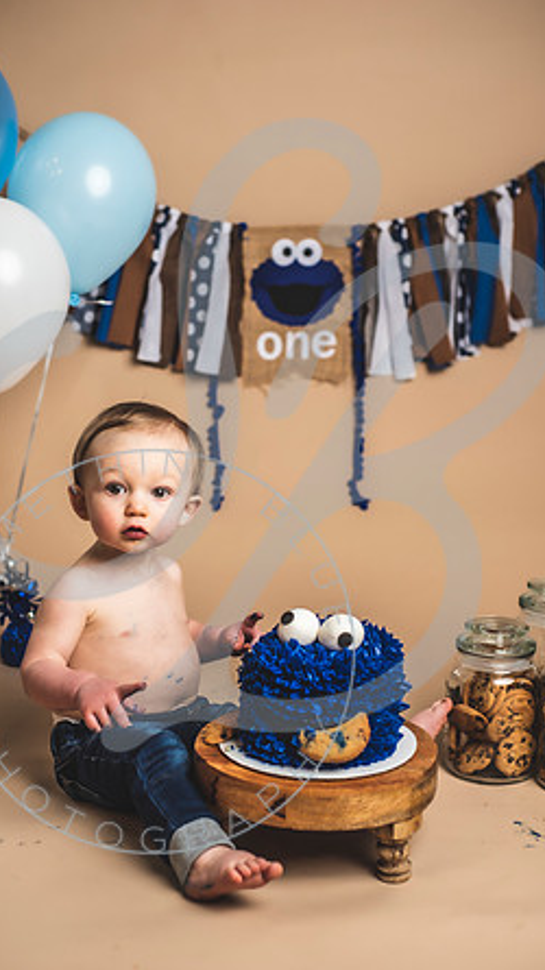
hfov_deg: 22.6
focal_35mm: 53
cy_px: 486
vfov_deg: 39.2
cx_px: 251
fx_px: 1363
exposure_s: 1/125
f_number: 2.8
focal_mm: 50
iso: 200
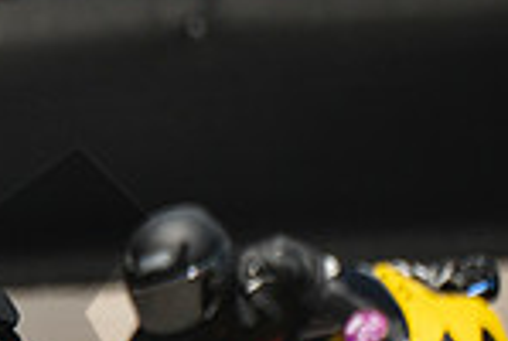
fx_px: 32973
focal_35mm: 2332
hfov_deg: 0.9
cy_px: 479
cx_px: -181
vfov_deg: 0.6
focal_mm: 400
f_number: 5.6
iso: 500
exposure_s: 1/1600
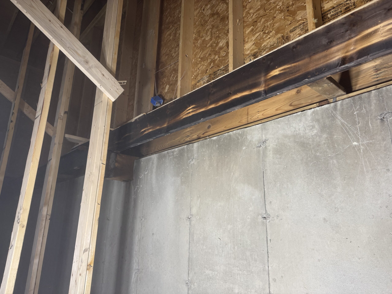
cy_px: 147
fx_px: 272
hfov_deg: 71.6
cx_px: 196
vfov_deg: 56.8
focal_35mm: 24
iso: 125
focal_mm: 6.76
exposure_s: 1/120
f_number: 1.78
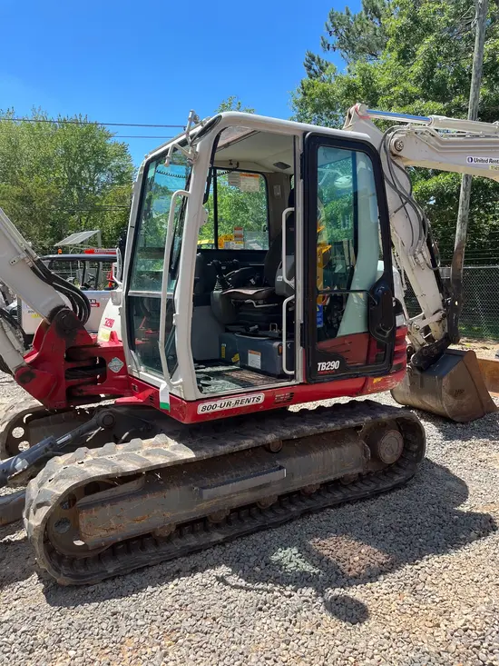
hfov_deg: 53.1
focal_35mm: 26
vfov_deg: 67.3
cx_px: 250
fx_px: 500
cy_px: 333
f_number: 1.6
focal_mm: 5.1
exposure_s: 1/1404
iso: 50
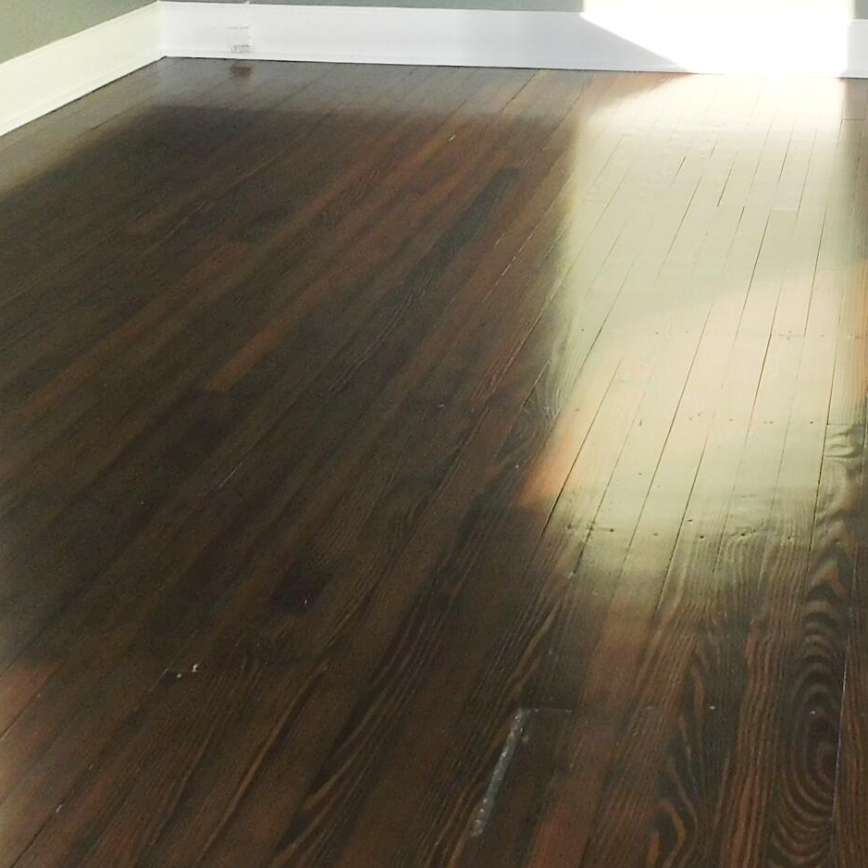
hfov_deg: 25.8
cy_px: -160
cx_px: 754
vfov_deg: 24.2
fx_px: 1844
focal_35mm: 65
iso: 125
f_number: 3
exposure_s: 1/200
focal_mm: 4
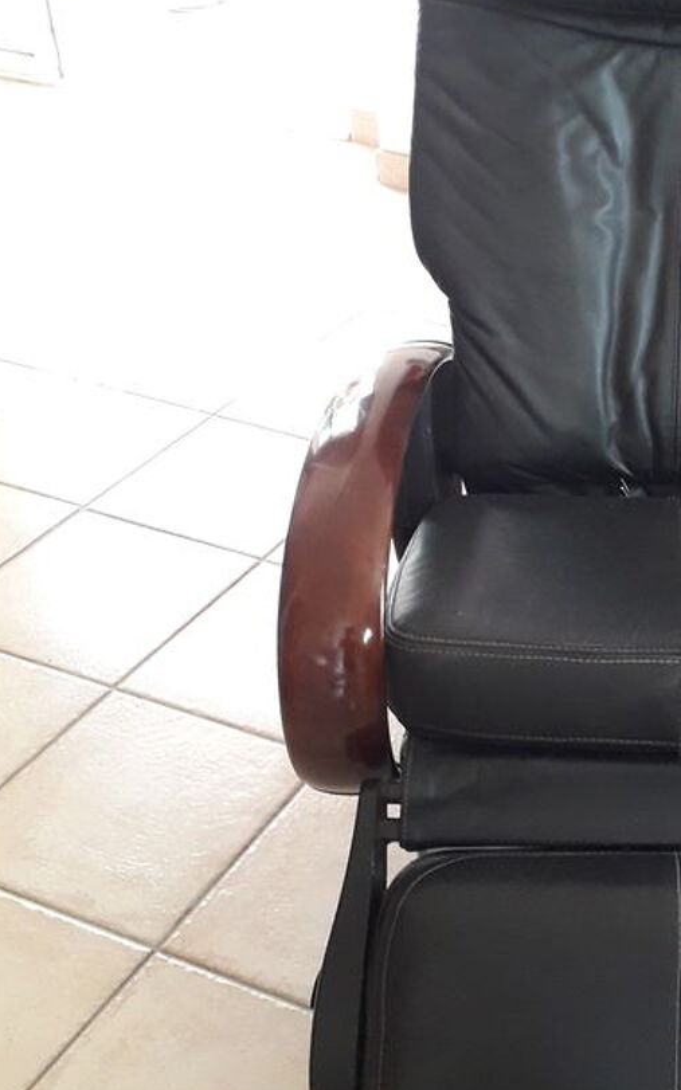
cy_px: 560
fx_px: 1397
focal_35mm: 47
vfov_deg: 42.7
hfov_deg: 26.1
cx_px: 665
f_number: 1.9
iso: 250
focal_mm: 3.6
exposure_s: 1/50
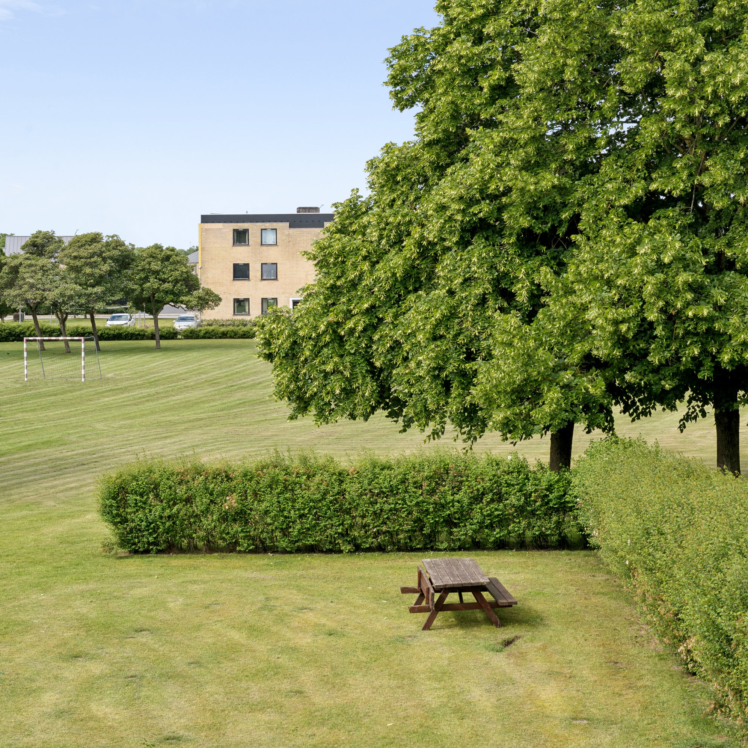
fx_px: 1565
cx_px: 373
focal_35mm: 64
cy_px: 204
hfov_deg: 26.9
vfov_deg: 26.6
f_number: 10
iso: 400
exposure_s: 1/500
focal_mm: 50
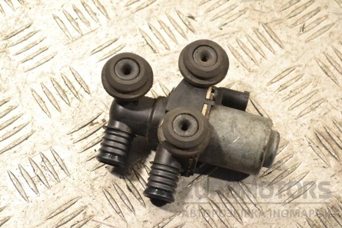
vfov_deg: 16.6
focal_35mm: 82
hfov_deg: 24.6
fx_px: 784
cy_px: 114
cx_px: 171
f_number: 8
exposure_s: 1/250
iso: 3200
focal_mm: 55
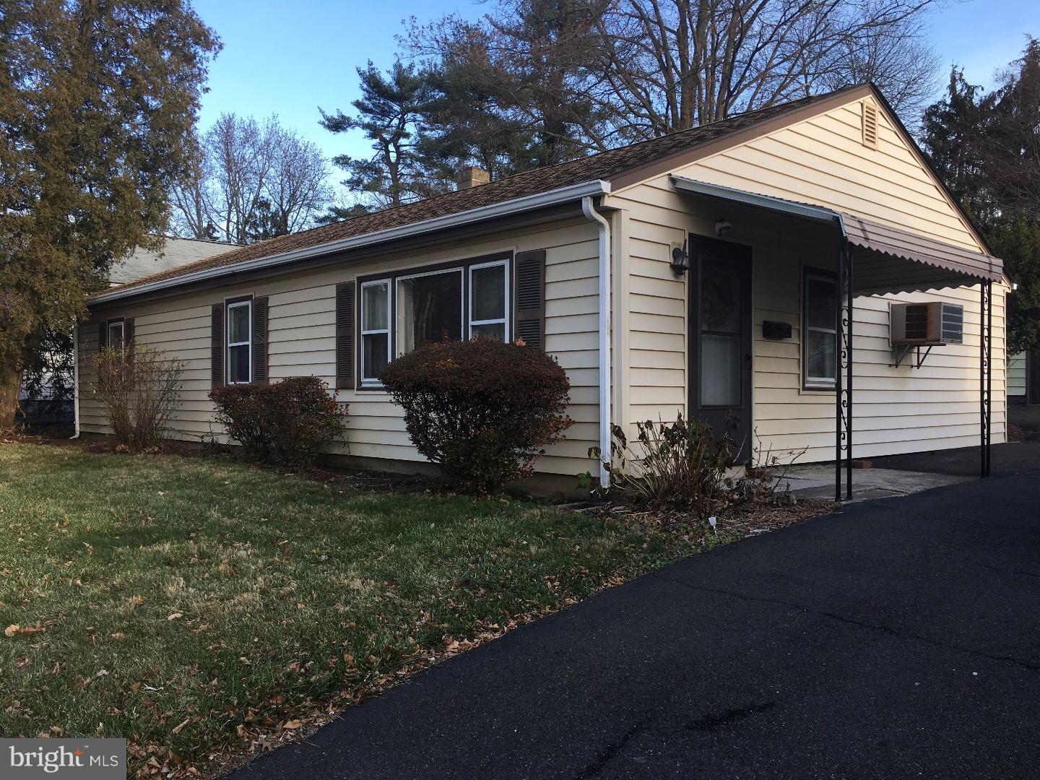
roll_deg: +0.1
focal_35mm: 29
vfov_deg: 48.2
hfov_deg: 61.7
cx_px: 520
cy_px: 390
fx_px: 871
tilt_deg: +1.9
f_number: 2.2
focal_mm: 4.15
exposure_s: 1/308
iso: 25
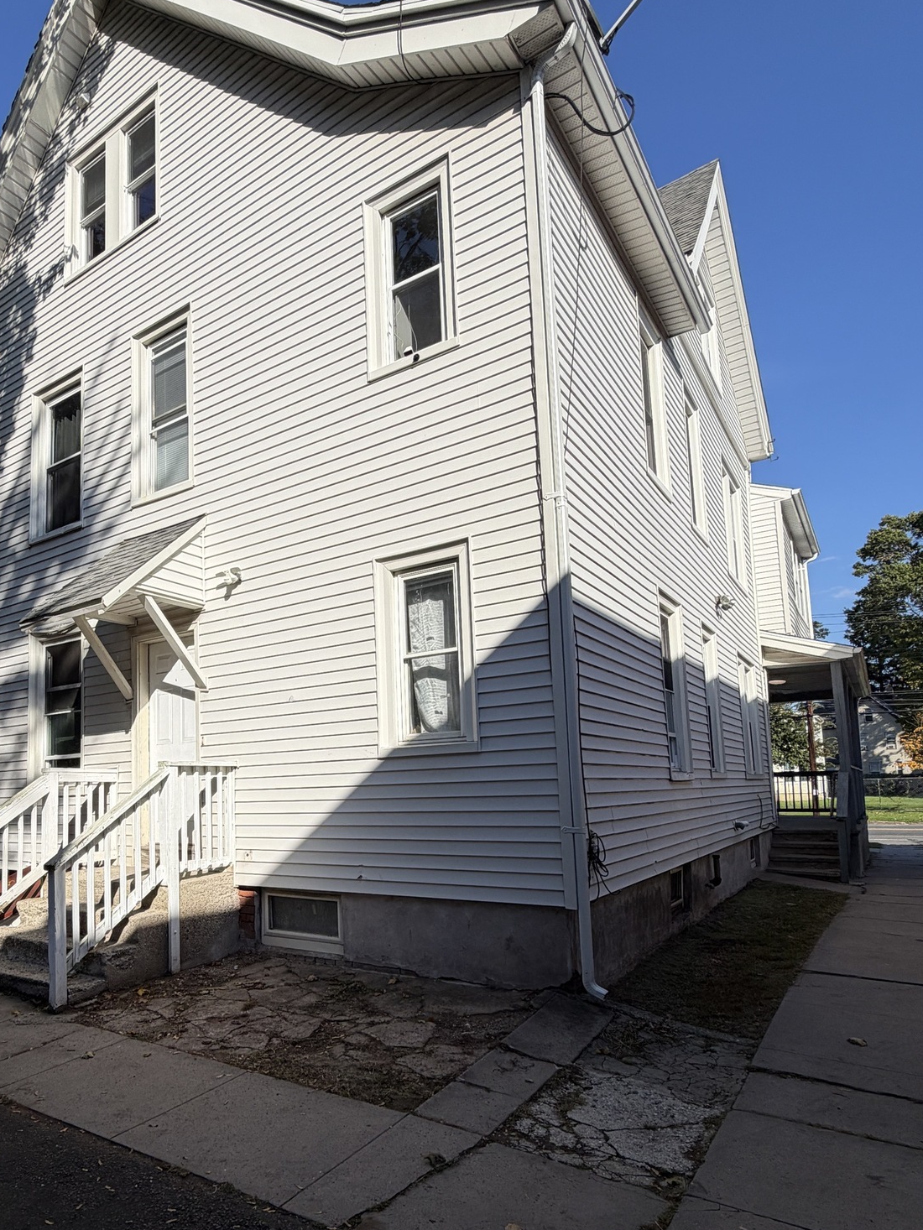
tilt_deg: +6.3
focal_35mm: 22
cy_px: 728
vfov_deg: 75.7
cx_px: 313
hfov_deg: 59.8
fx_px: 782
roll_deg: +1.2
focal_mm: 2.22
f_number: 2.2
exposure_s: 1/1211
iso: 20
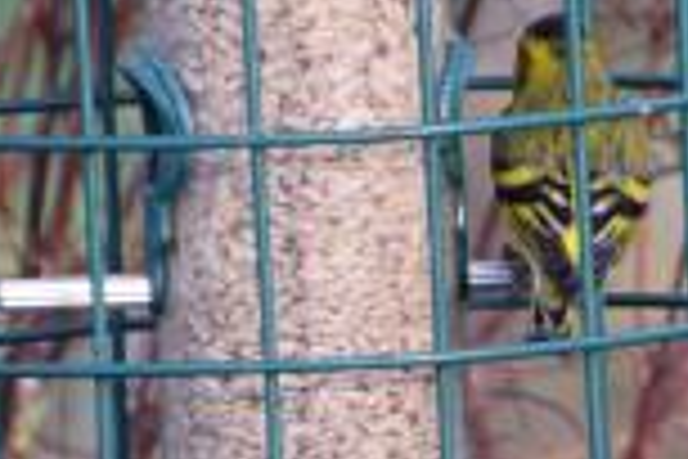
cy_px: 387
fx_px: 31531
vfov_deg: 0.8
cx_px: 675
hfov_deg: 1.3
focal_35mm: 1650
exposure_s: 1/250
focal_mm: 280
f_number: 5.6
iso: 720
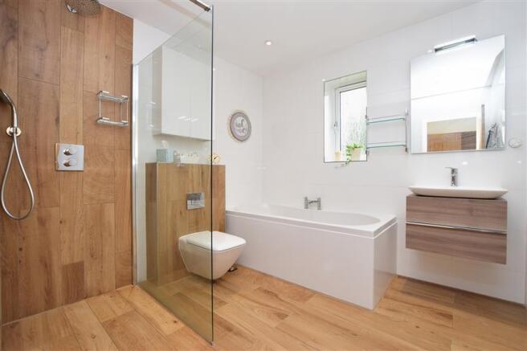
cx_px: 264
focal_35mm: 15
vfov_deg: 77.3
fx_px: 220
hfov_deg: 100.4
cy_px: 176
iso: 320
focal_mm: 10
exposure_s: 1/30
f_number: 7.1
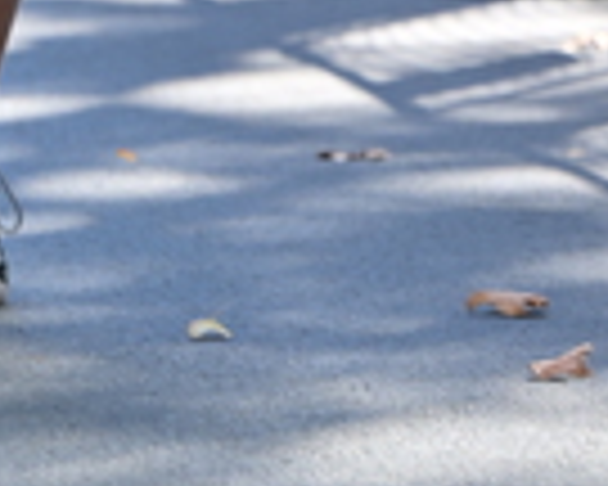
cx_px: 25
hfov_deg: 3.4
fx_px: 10329
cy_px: -540
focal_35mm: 574
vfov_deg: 2.7
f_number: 4.5
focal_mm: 150
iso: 64
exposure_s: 1/200
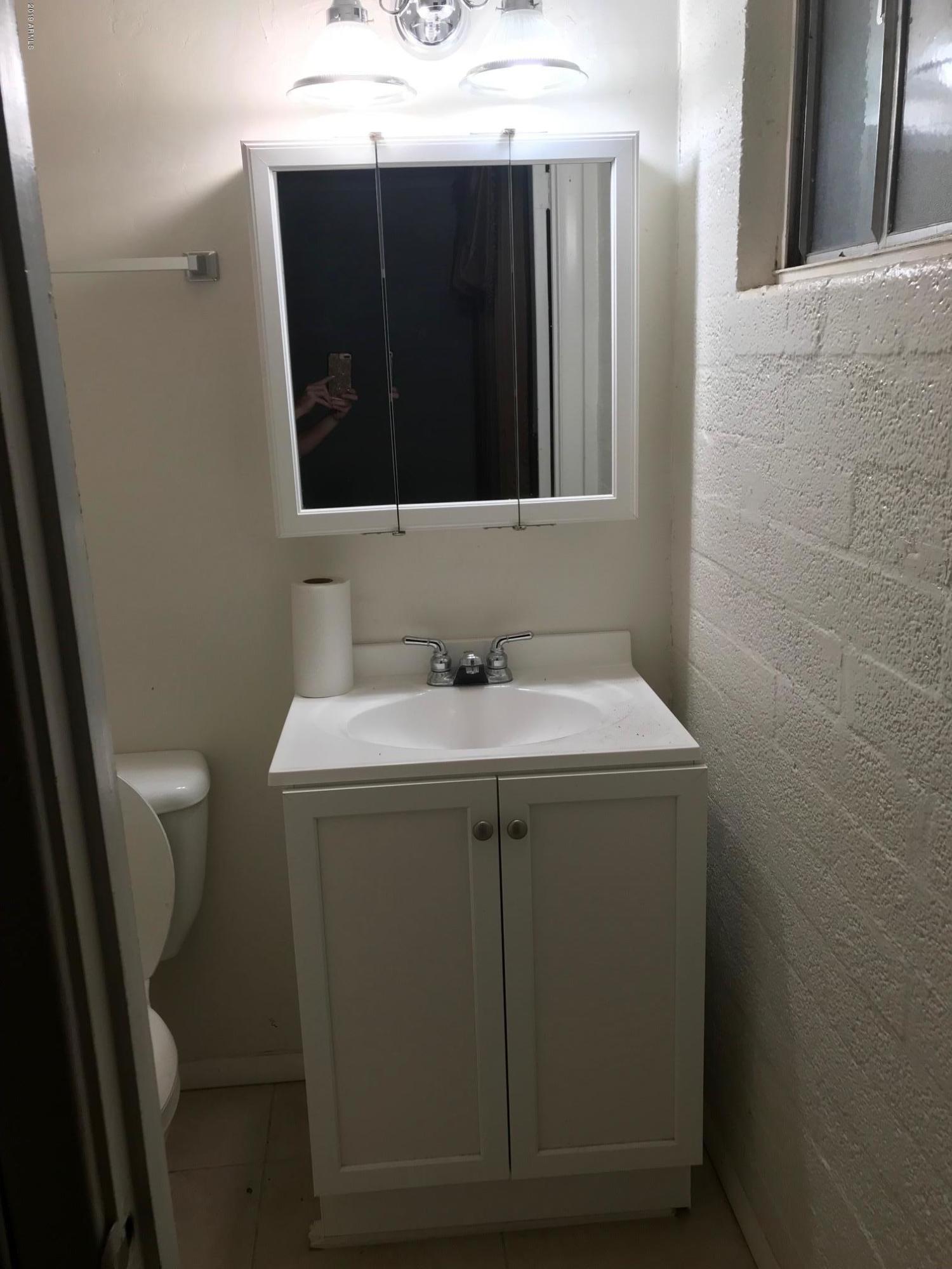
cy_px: 634
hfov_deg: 49.7
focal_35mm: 28
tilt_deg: -15.4
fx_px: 1027
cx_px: 476
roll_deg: +3.0
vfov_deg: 63.4
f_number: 1.8
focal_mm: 3.99
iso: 25
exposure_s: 1/40
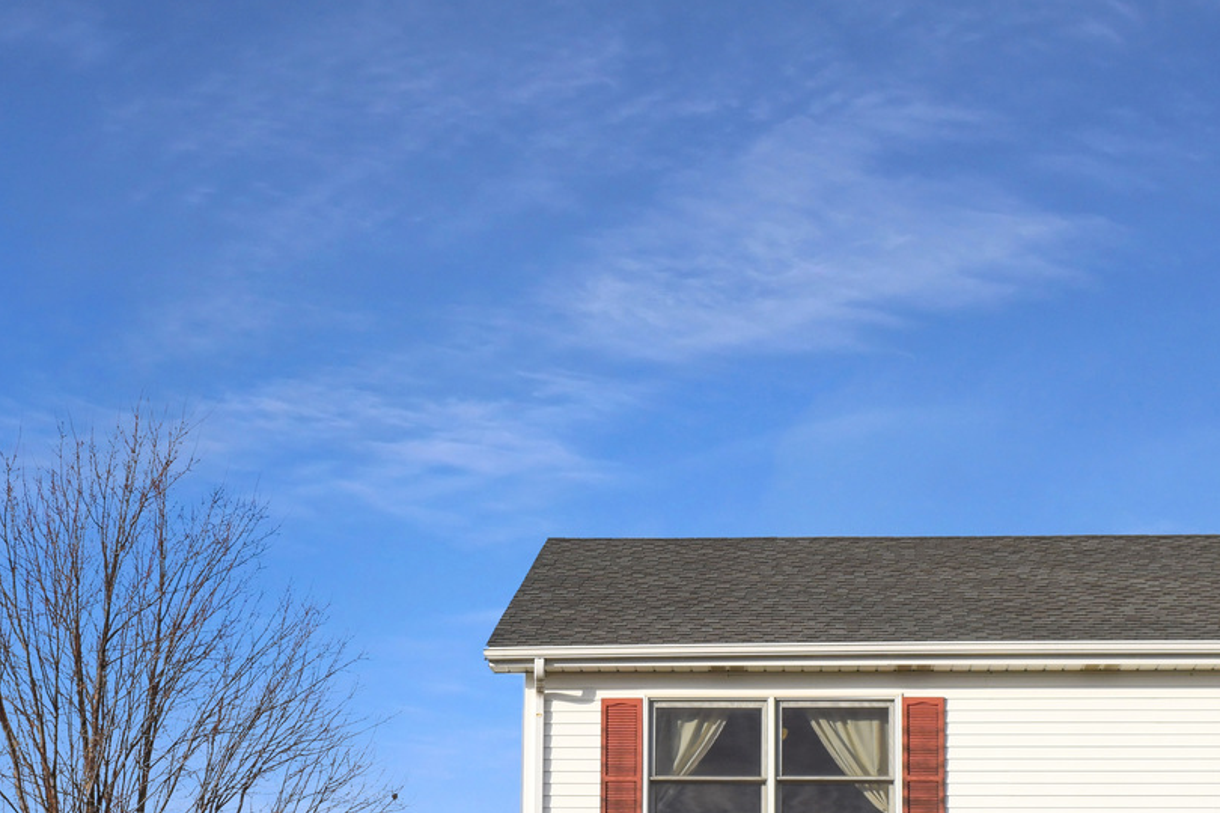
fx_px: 2948
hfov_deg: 23.4
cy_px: 786
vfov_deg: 15.5
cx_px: 541
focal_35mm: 87
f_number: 10
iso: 200
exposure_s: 1/400
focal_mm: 29
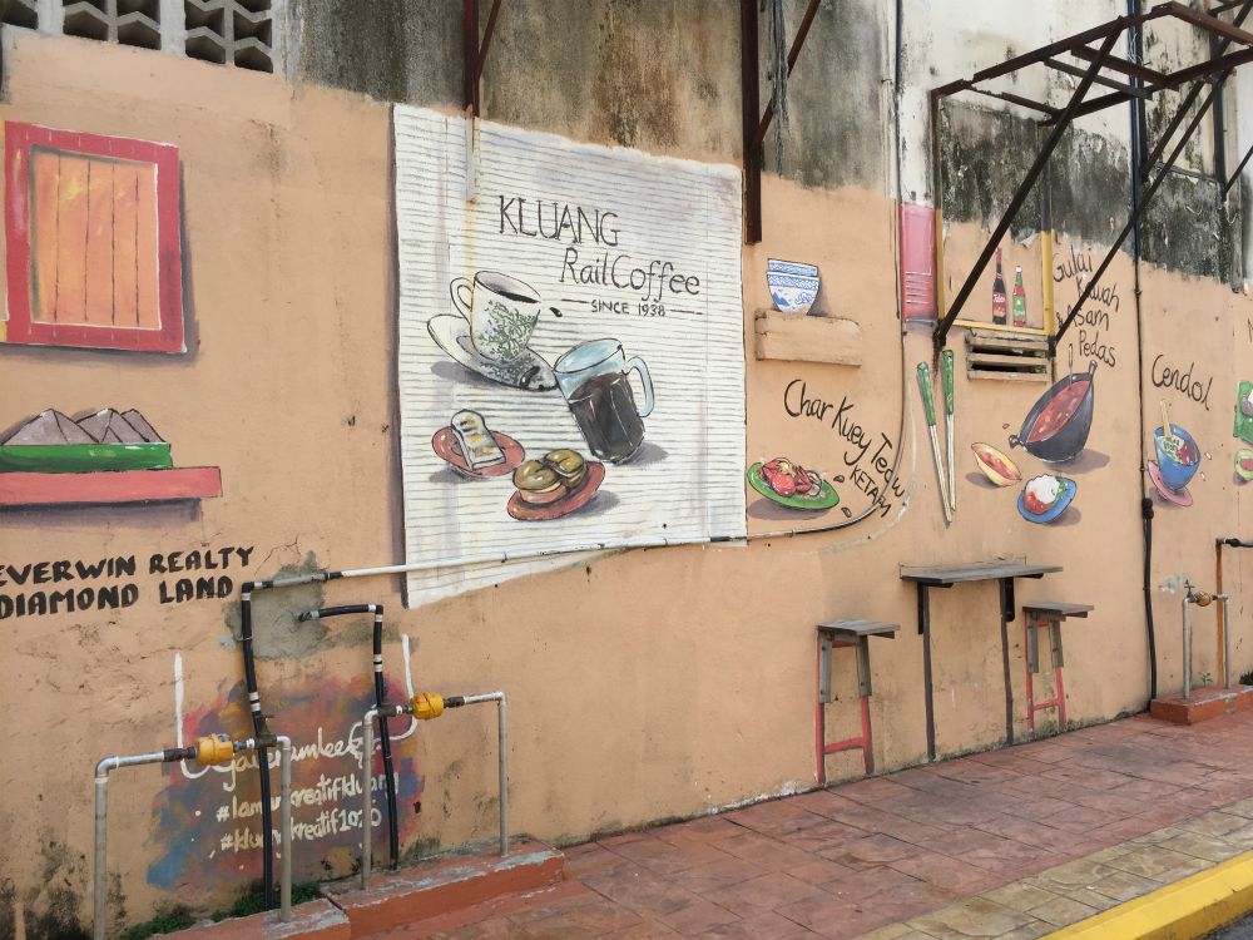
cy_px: 470
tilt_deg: +1.1
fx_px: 1050
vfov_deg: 48.2
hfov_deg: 61.7
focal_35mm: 29
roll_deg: +0.4
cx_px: 626
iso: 32
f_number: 2.2
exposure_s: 1/659
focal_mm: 4.15
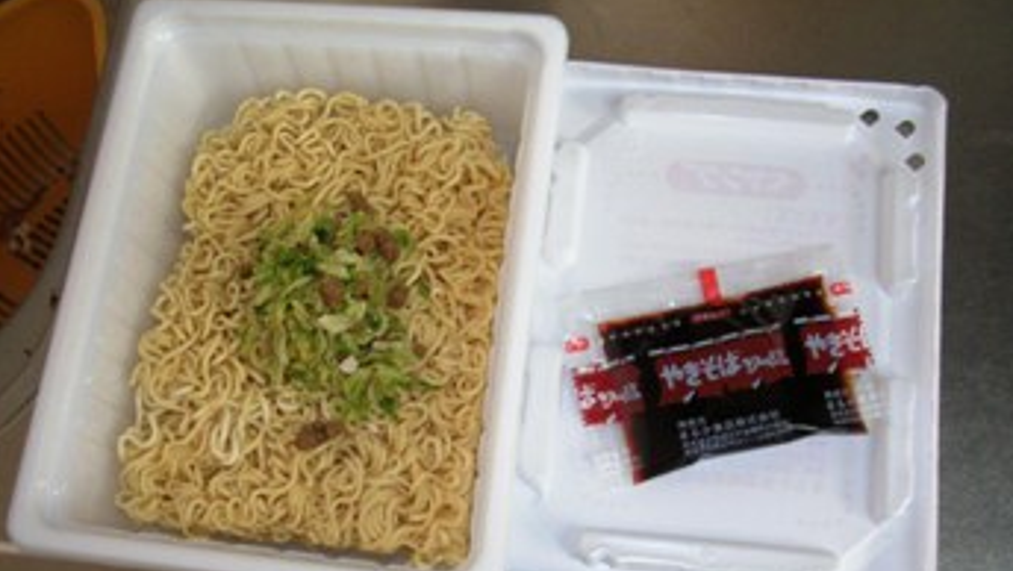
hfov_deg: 48.3
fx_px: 1129
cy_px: 362
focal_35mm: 42
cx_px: 511
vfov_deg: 28.3
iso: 200
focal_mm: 5.8
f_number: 2.8
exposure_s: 1/9.2
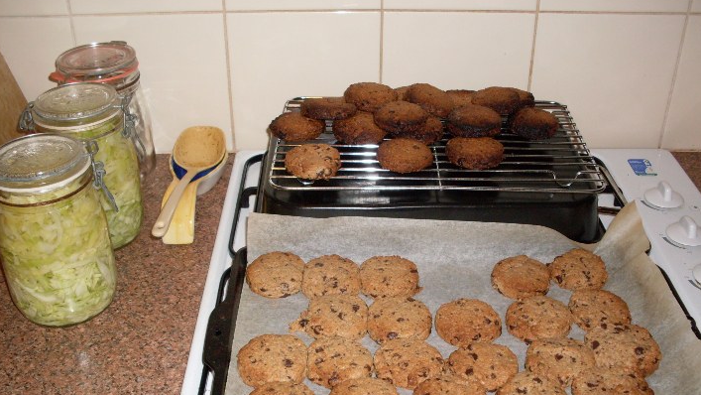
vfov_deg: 28.3
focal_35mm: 42
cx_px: 352
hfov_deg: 48.3
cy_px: 236
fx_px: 781
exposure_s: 1/45
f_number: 2.8
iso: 100
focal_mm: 6.3
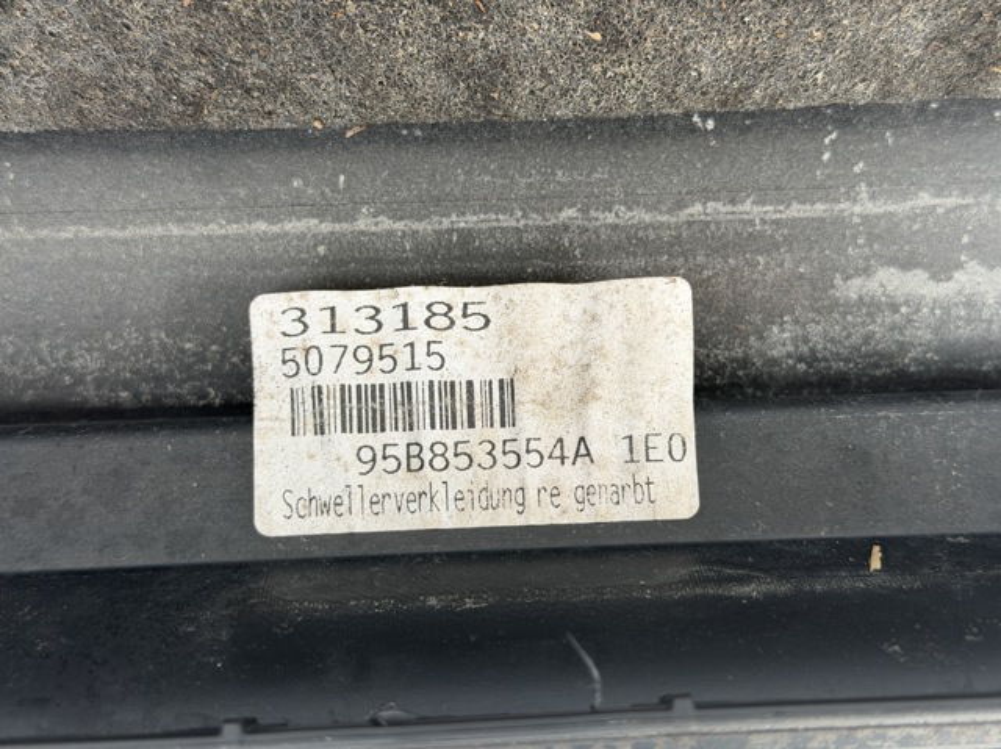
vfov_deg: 30.2
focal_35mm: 48
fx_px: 1387
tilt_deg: -83.1
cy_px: 374
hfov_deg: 39.7
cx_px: 500
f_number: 1.78
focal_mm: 6.76
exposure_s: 1/138
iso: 50
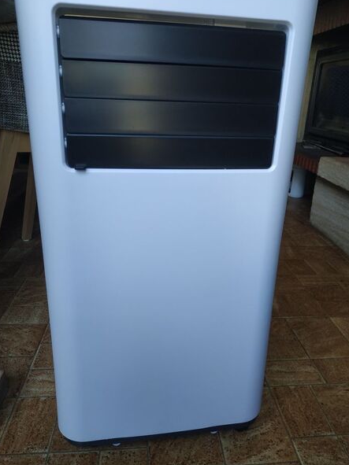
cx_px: 184
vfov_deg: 67.3
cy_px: 227
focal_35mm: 26
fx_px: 350
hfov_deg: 53.0
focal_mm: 3.94
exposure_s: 1/50
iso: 200
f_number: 1.9
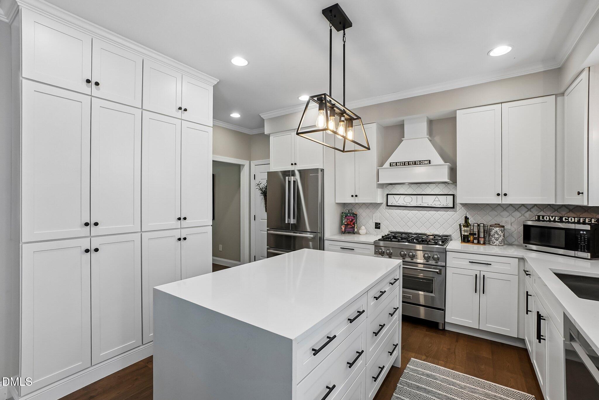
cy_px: 200
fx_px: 250
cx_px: 300
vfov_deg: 77.3
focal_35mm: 15
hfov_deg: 100.4
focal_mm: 10
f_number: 8
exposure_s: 1/10
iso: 400
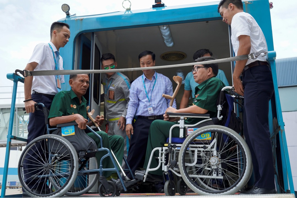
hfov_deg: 47.4
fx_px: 338
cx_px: 148
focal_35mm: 41
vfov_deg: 32.6
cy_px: 99
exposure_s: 1/160
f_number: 9
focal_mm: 41
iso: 200
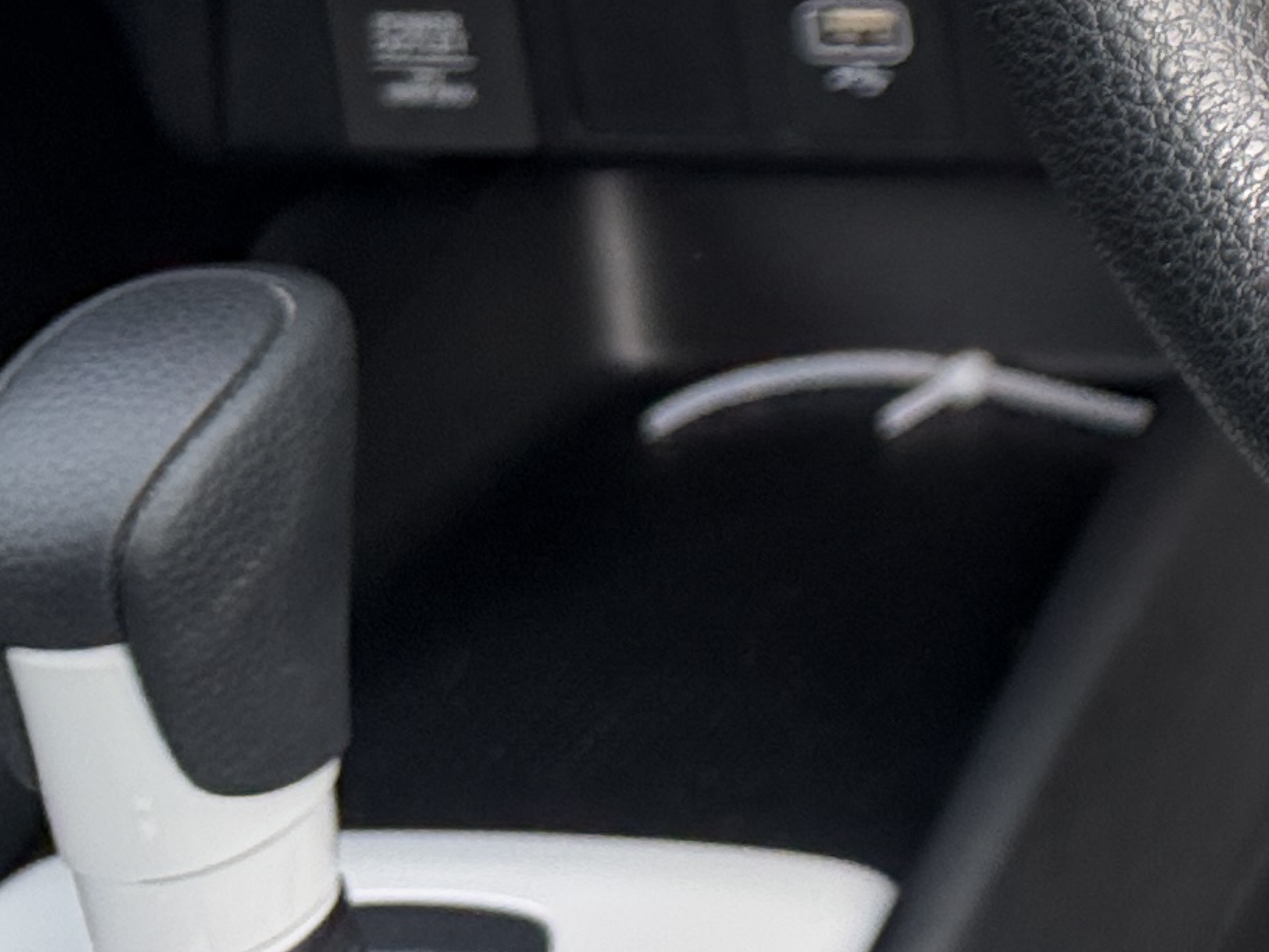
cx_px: 2601
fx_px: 3886
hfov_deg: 14.9
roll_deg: +1.8
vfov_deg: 12.7
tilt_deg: -24.1
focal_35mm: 106
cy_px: -750
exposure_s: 1/178
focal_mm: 6.76
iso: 64
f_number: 1.78
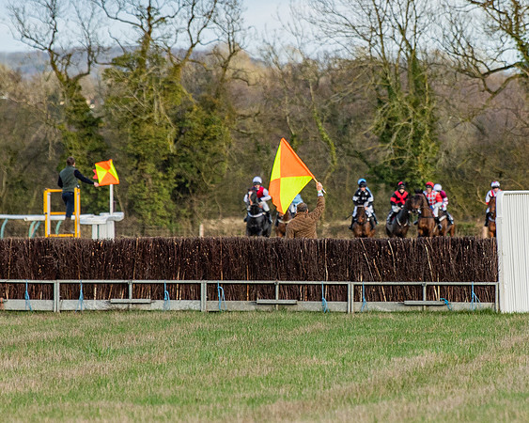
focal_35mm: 564
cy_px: 216
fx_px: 8831
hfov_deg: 3.4
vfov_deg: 2.7
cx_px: 361
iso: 400
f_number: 4
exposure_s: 1/2000
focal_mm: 200
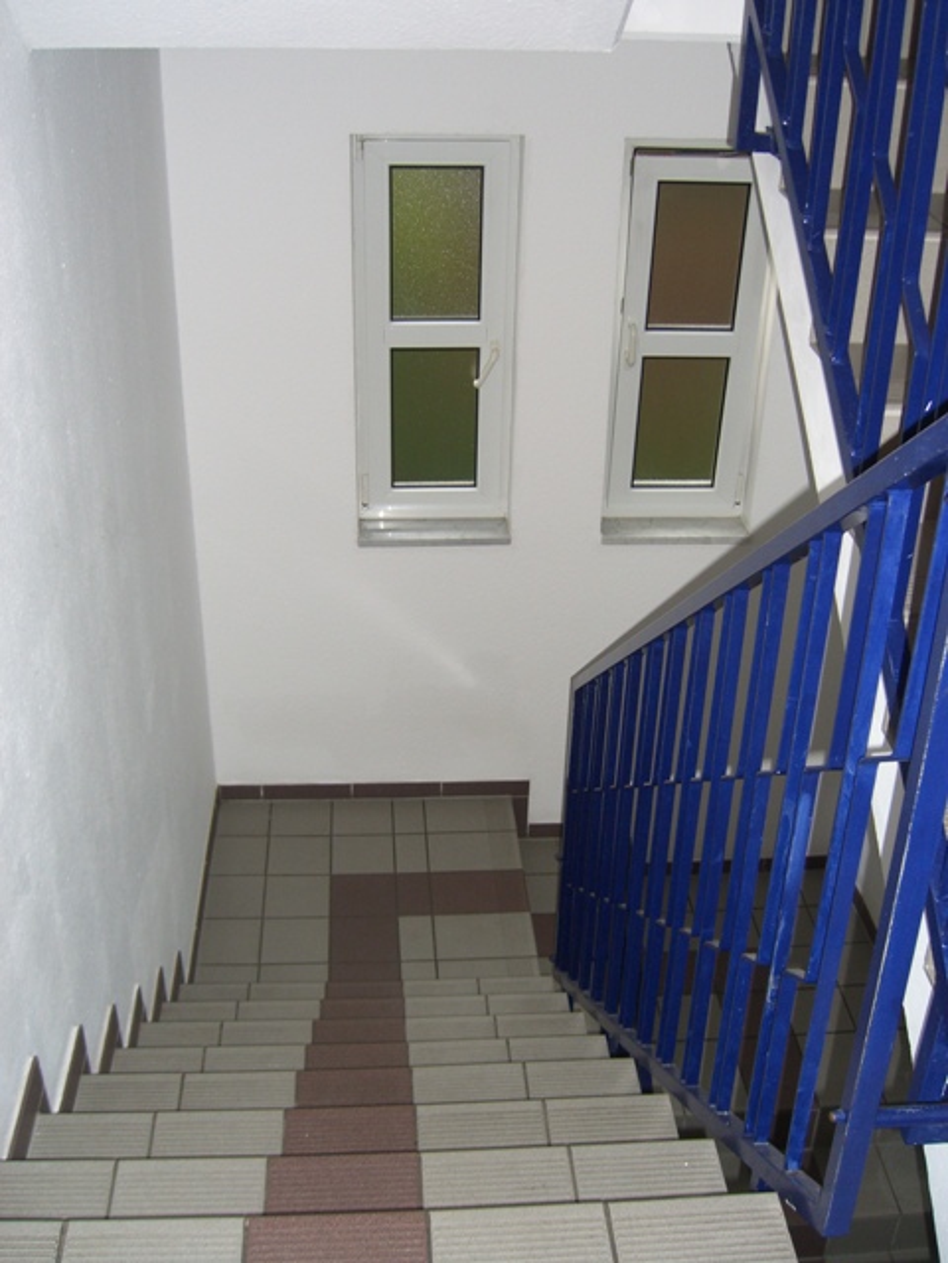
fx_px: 1388
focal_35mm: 38
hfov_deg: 37.7
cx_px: 474
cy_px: 632
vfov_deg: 49.0
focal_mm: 7.9
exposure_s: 1/60
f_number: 2.8
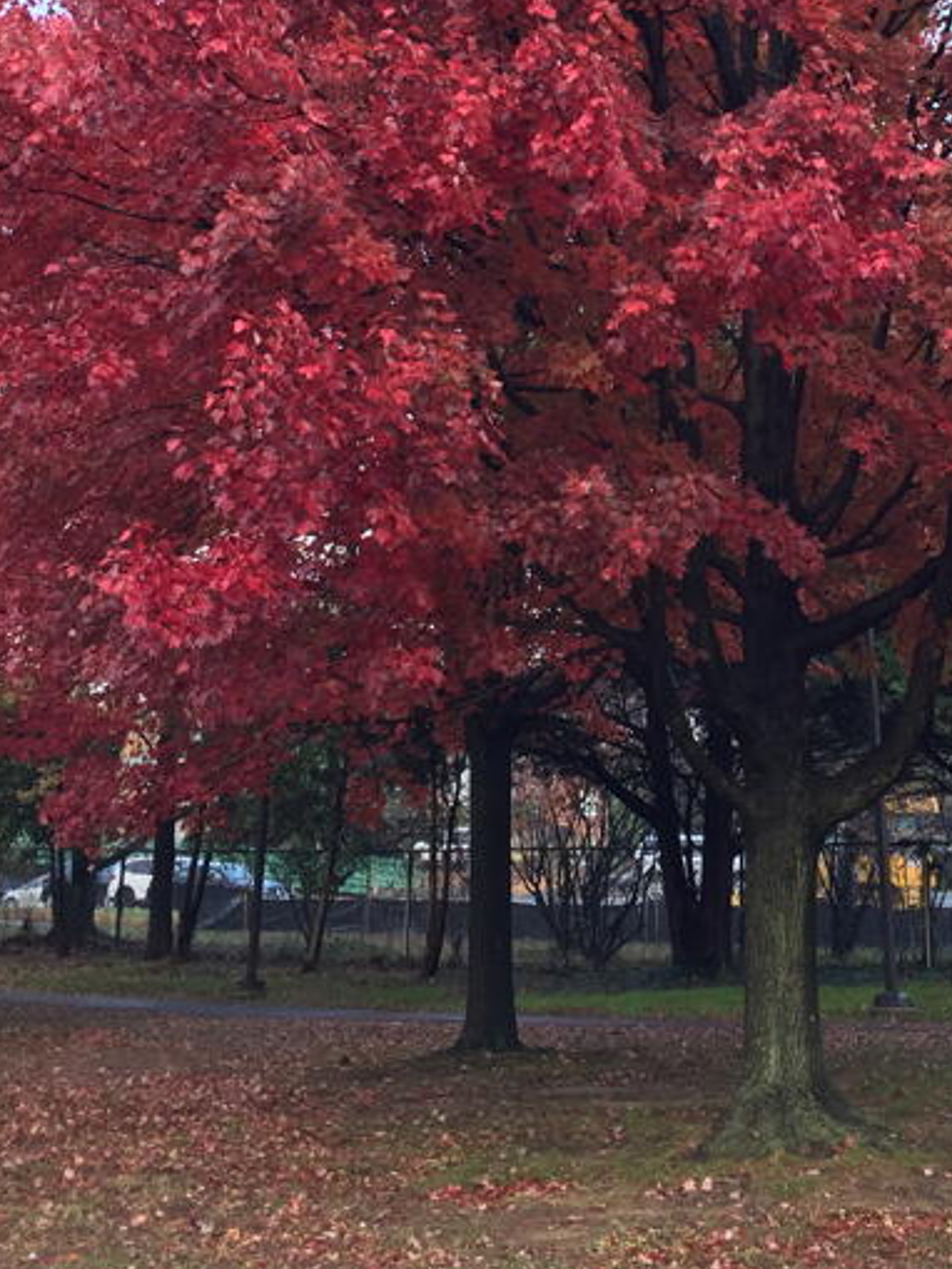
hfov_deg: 25.2
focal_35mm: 57
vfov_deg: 32.4
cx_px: 763
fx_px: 2089
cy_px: 180
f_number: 2.2
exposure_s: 1/120
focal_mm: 4.15
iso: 32
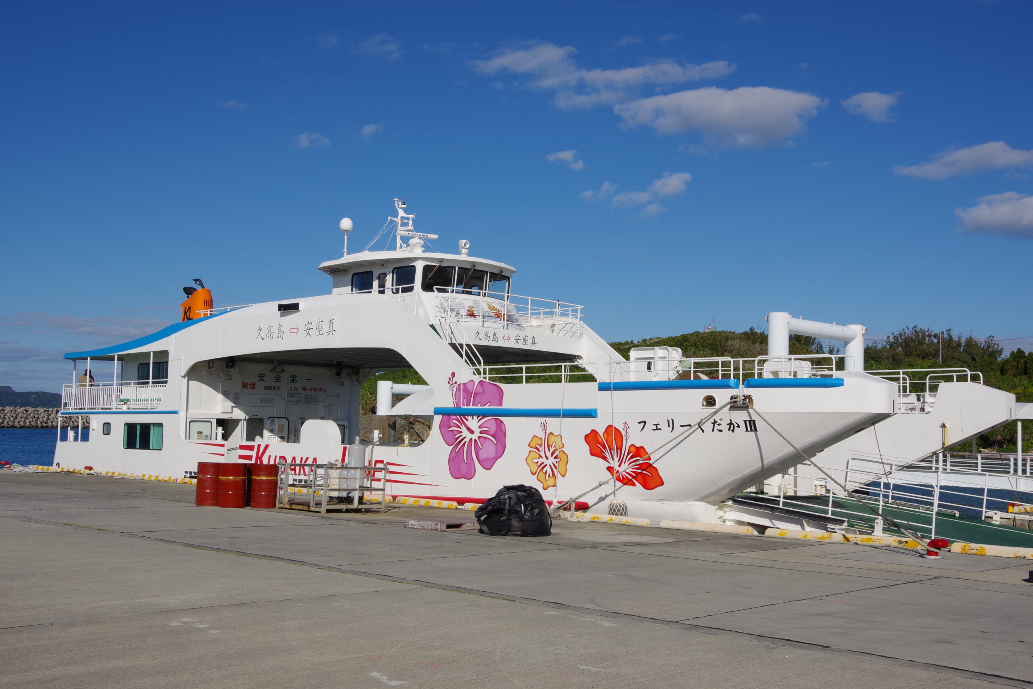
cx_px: 516
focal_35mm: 42
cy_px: 344
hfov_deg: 46.4
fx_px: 1205
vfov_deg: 31.9
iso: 200
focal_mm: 28
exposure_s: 1/200
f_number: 18
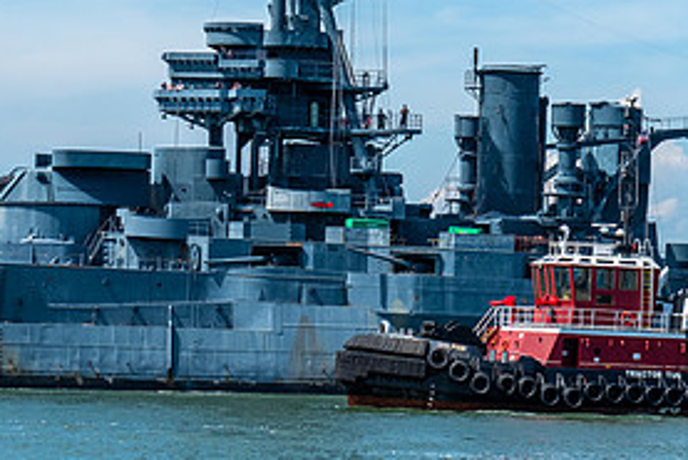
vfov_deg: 7.9
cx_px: 186
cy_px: 126
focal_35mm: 174
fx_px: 3327
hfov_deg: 11.8
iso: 200
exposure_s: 1/900
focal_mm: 55
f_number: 5.6
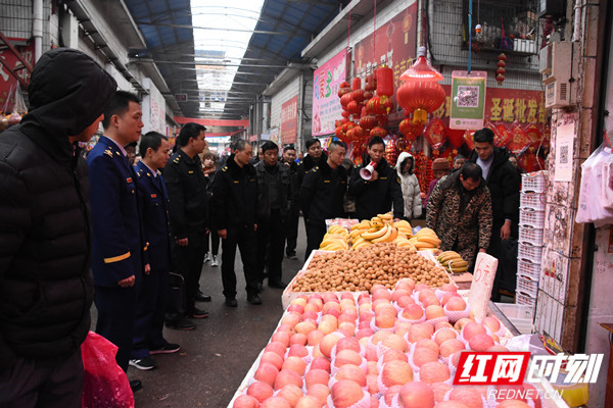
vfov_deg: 47.9
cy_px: 204
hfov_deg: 67.4
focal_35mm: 27
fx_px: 460
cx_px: 306
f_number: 4.5
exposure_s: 1/500
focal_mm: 18
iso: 2500
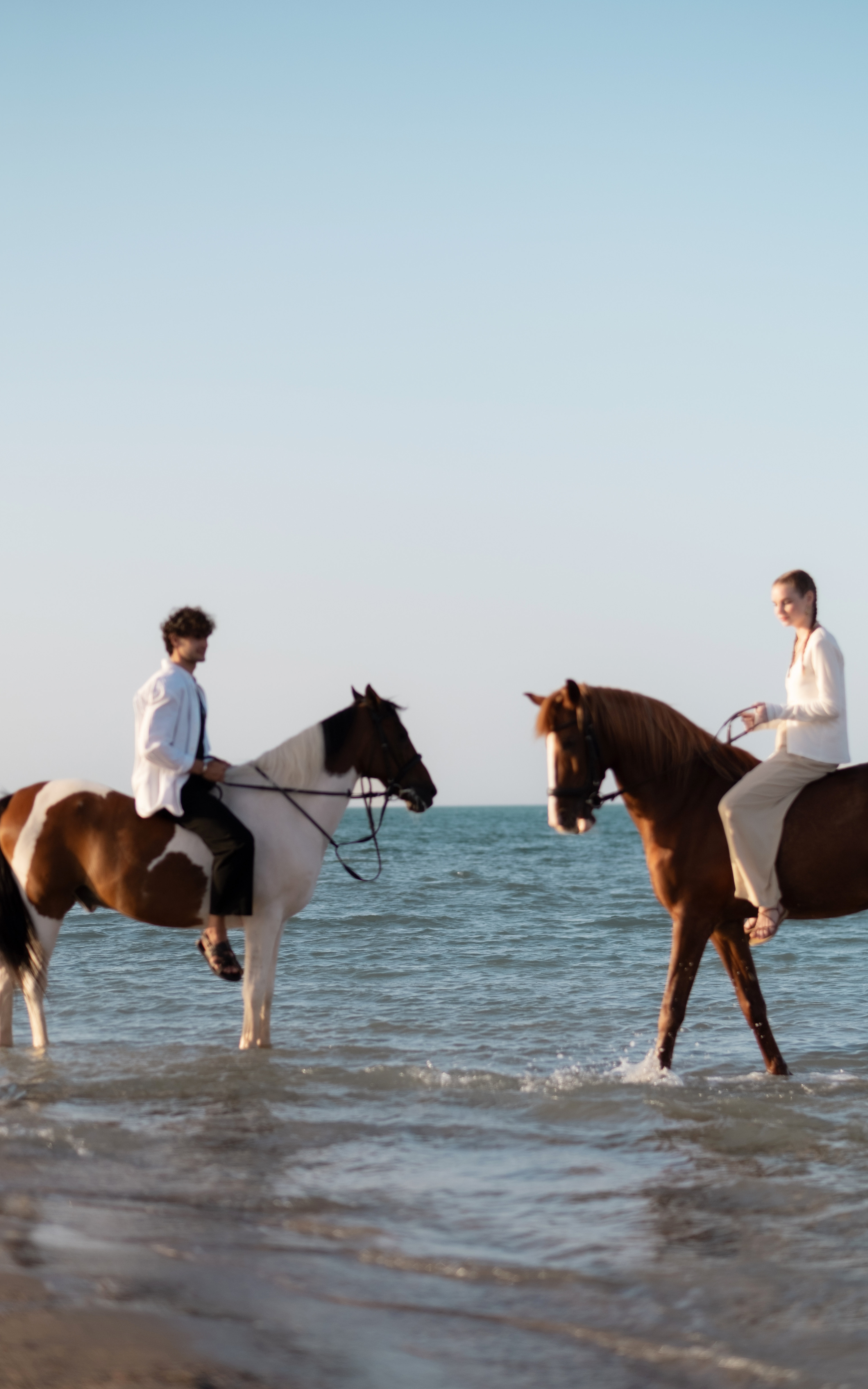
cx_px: 430
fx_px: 3255
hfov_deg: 15.2
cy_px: 694
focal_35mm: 86
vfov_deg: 24.1
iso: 160
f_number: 1.4
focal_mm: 56
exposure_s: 1/3200
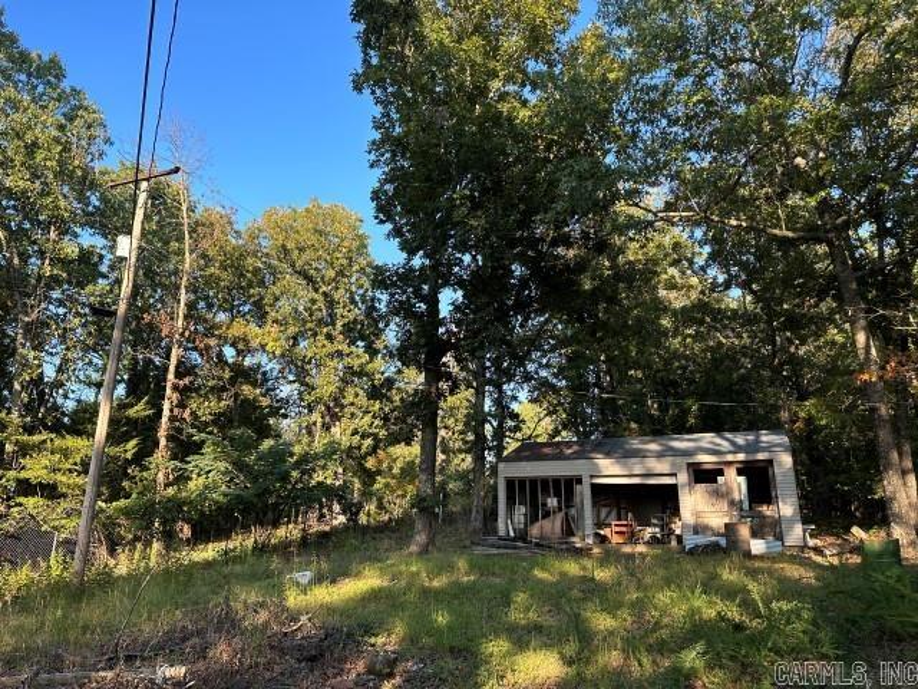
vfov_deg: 56.8
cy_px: 344
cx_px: 459
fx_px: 636
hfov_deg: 71.6
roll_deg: -1.2
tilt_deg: +17.6
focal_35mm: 24
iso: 80
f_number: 1.78
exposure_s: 1/503
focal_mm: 6.86
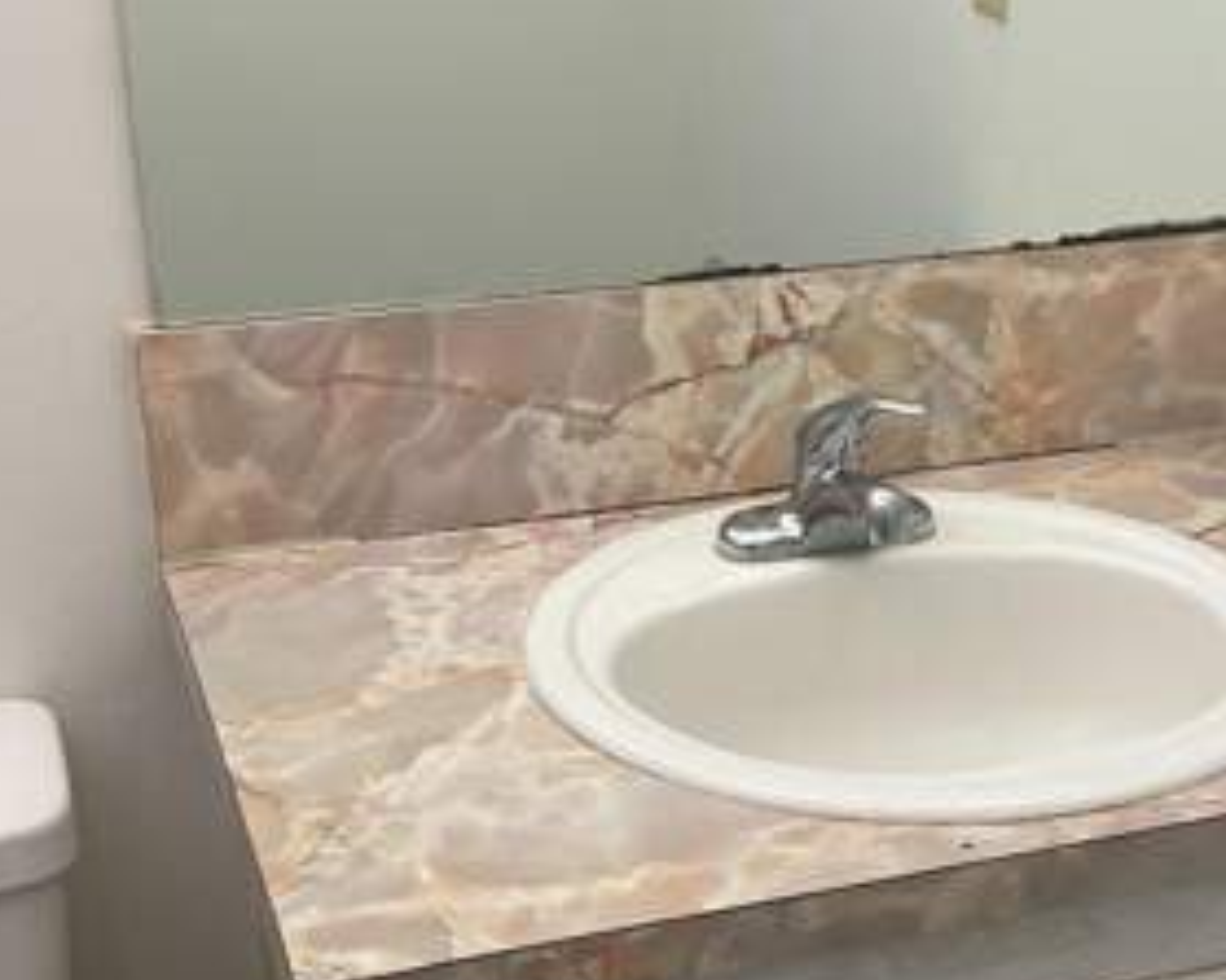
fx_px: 2358
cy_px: 615
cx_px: 809
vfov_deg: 23.4
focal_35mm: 65
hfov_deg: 29.0
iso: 40
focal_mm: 3
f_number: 1.8
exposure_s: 1/60
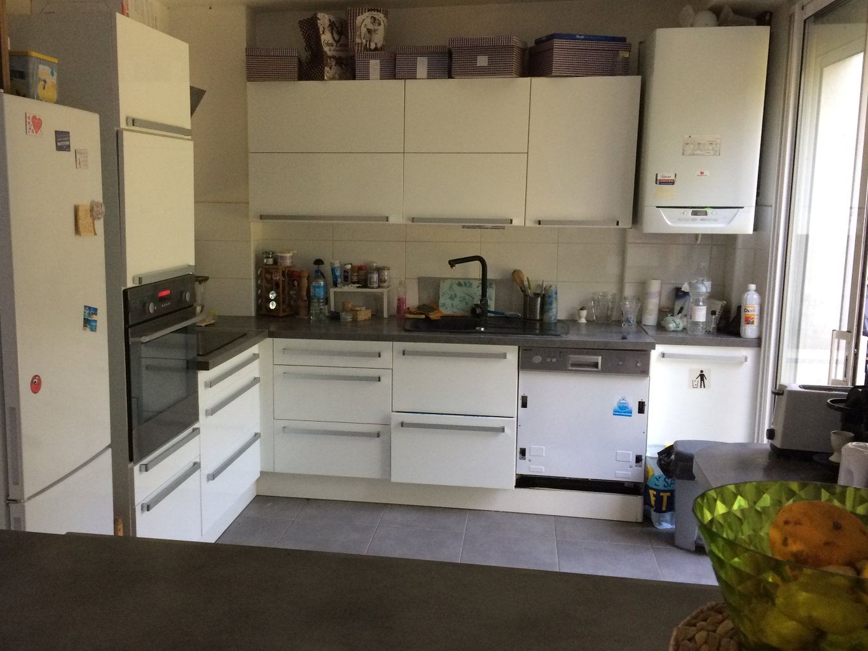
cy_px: 332
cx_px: 368
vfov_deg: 41.8
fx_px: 853
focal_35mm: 34
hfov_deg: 53.7
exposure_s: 1/33
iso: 160
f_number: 2.2
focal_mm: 4.15
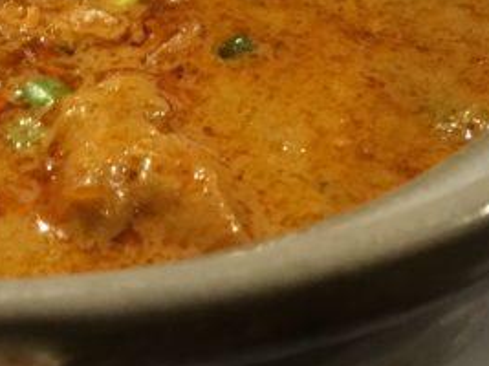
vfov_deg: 16.7
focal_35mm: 87
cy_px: 16
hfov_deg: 21.0
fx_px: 1228
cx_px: -99
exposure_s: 1/15
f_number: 2.2
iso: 200
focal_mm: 4.15
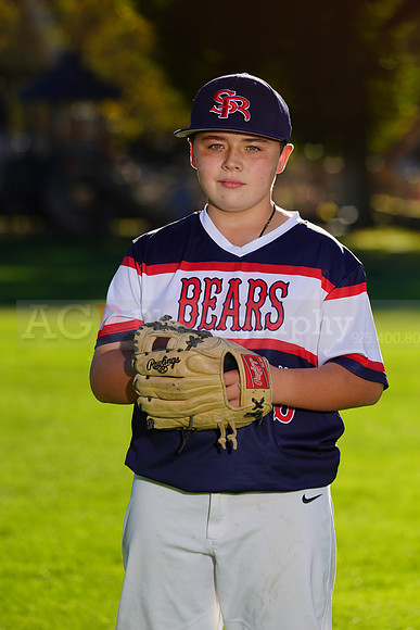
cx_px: 210
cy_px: 315
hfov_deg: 4.3
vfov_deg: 6.4
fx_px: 5614
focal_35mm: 321
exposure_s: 1/250
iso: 100
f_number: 9
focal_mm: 321
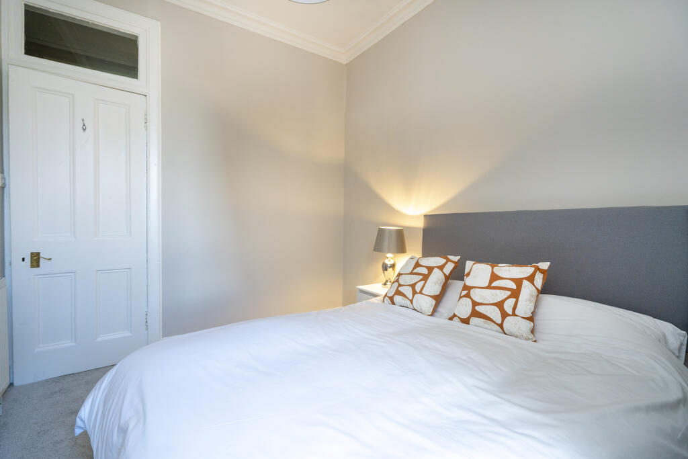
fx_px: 306
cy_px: 230
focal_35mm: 16
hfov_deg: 96.7
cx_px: 344
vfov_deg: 73.8
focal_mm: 16
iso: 400
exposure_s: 1/50
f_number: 5.6
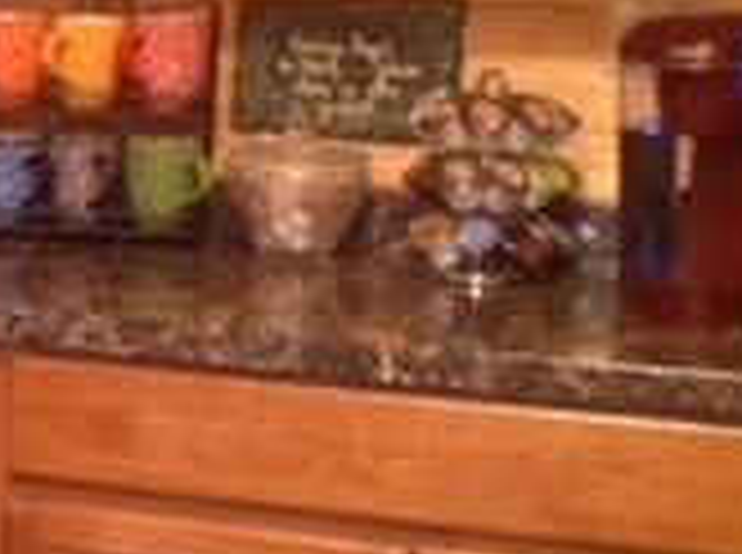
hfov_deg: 13.5
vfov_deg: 10.9
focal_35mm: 136
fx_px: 2909
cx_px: -454
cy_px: 239
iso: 500
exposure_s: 1/15
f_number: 2.4
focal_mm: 4.28
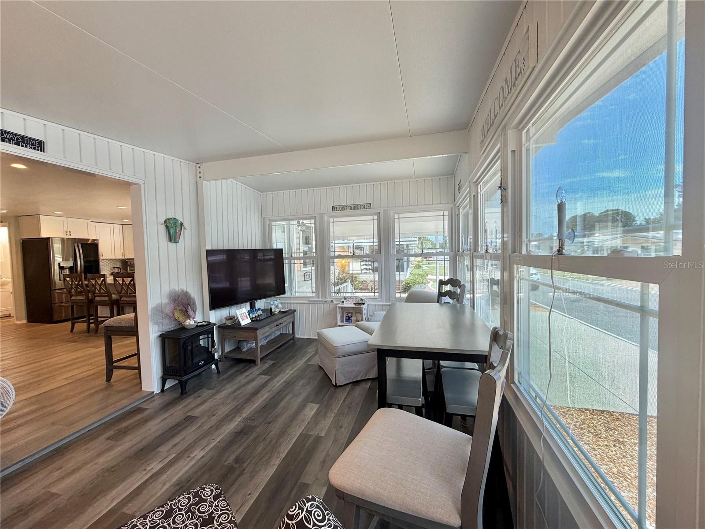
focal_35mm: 14
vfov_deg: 85.7
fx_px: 285
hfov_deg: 102.1
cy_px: 264
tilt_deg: -2.3
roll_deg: +1.5
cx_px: 352
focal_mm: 2.22
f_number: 2.2
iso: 100
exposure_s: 1/120
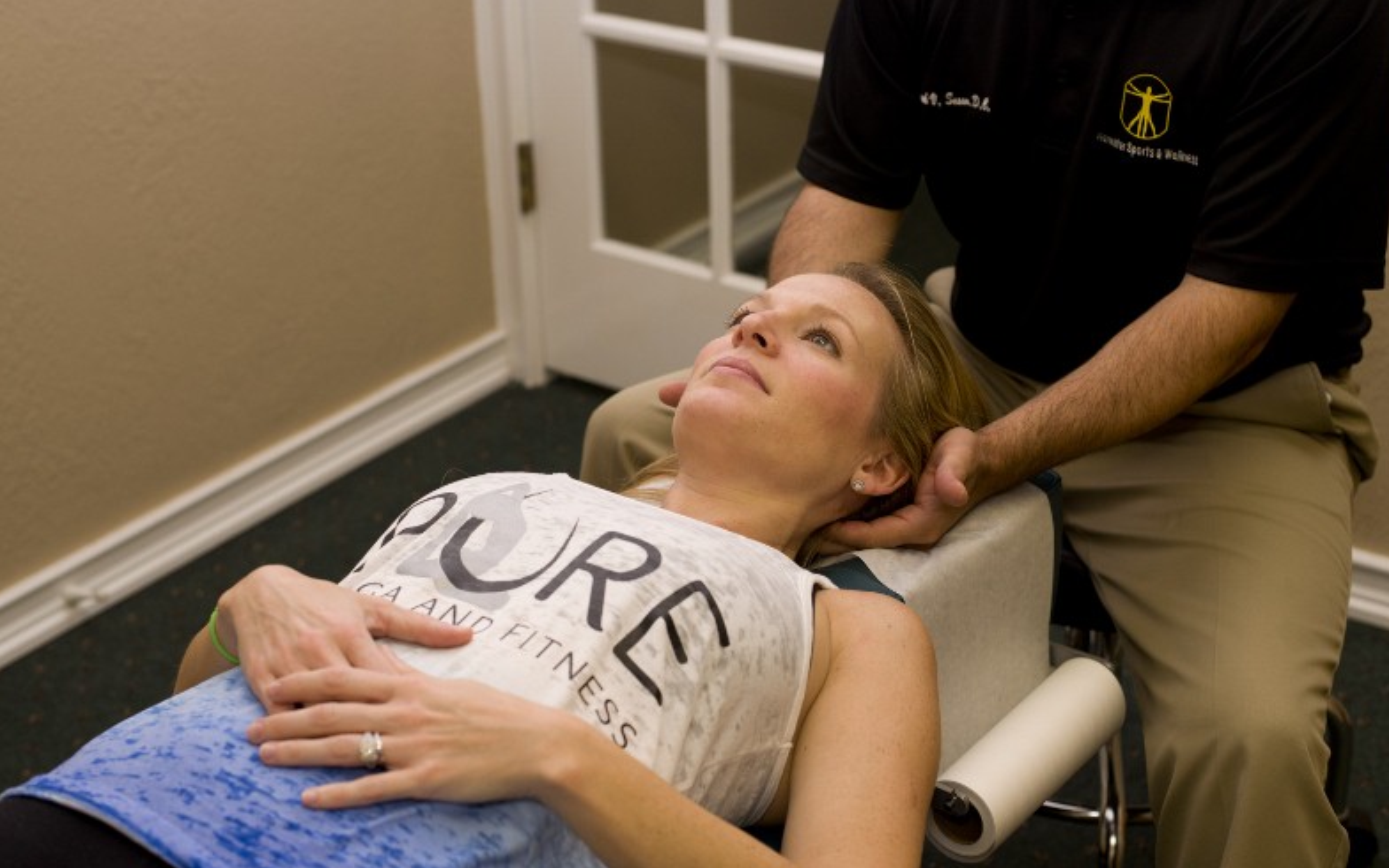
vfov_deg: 24.9
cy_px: 466
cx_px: 694
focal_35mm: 52
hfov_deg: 38.9
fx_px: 1968
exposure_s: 1/125
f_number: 4.5
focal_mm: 50
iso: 640
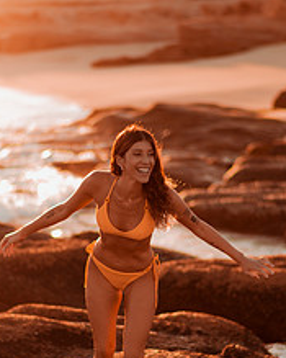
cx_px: 142
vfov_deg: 17.2
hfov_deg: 13.8
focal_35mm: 112
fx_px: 1186
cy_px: 211
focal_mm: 58
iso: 50
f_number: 1.4
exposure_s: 1/2000
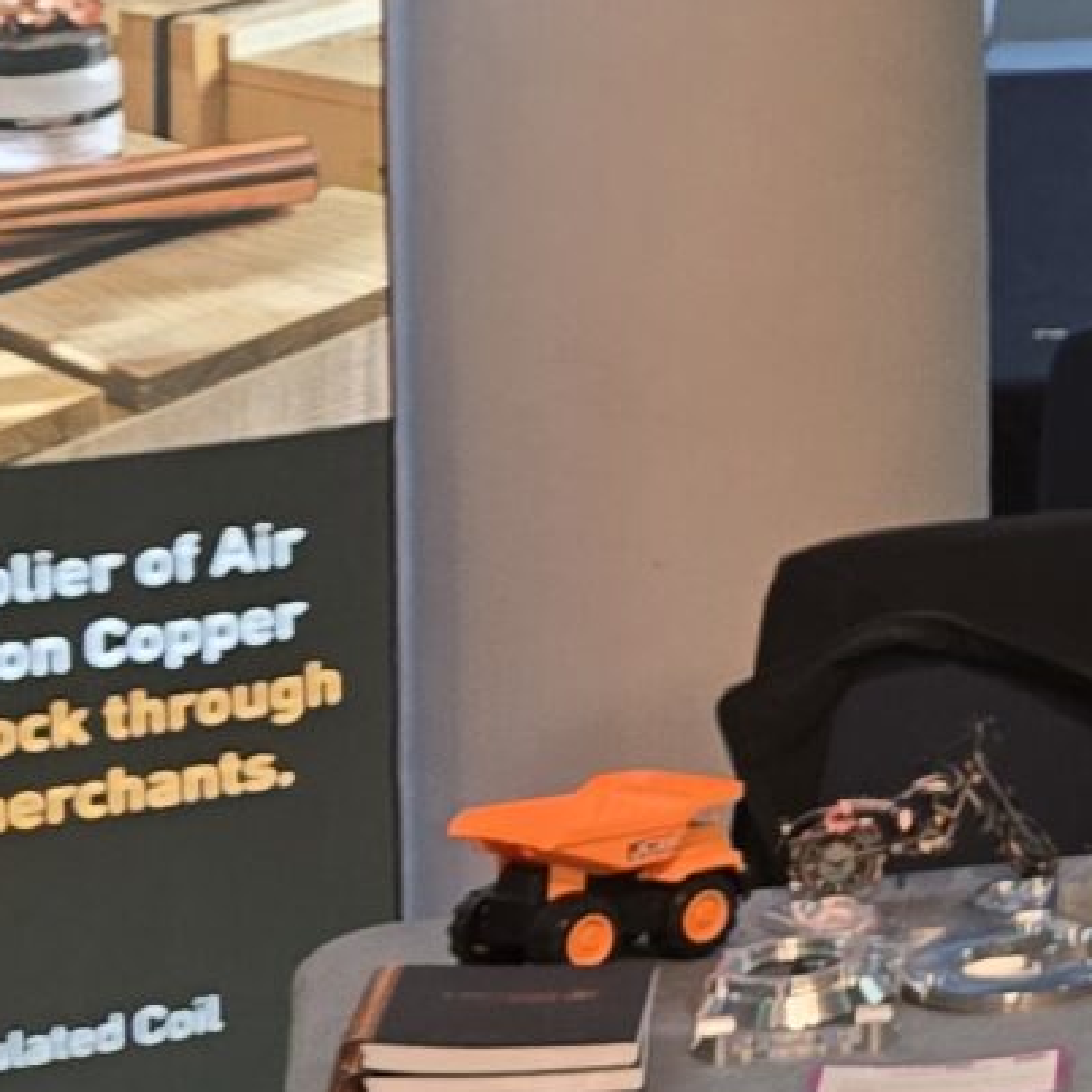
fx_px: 4604
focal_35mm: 129
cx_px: 2918
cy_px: -201
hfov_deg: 10.7
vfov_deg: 13.2
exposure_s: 1/53
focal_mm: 6.3
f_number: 1.7
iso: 125
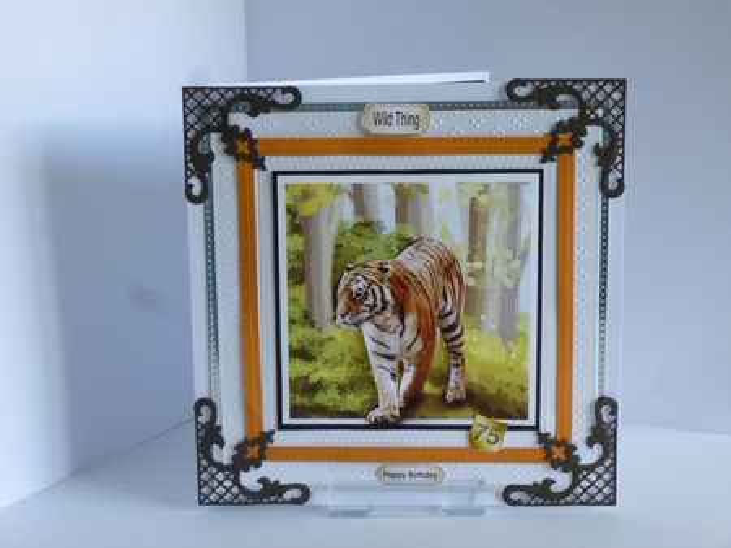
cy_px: 274
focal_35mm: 60
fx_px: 1266
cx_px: 366
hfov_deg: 32.2
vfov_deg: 24.4
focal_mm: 10.7
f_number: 4.3
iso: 400
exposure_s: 1/50
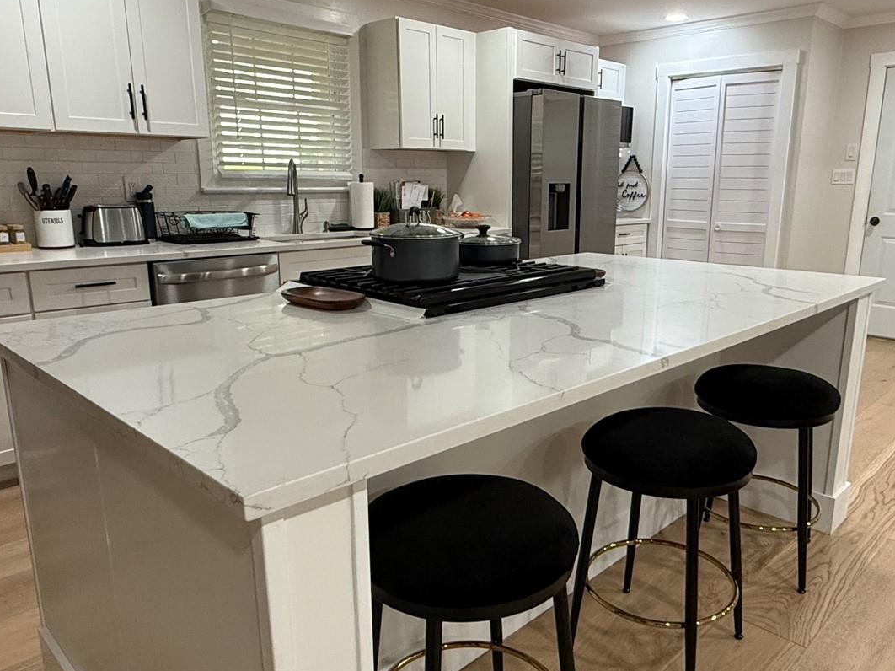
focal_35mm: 27
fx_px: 698
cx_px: 491
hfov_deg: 65.2
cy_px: 339
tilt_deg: -12.5
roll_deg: -0.8
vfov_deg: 51.3
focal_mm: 2.22
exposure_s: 1/120
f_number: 2.2
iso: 320
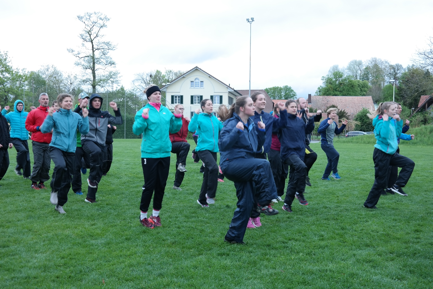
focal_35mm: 44
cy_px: 144
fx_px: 529
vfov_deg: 30.5
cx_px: 216
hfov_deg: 44.5
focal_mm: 29
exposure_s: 1/100
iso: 200
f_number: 6.3
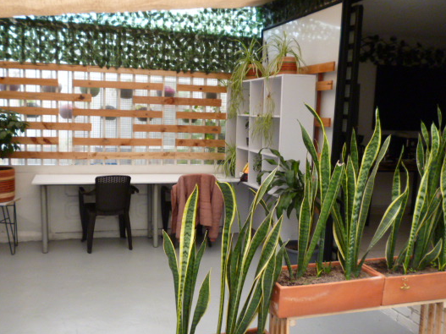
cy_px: 172
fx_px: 438
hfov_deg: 53.9
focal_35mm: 34
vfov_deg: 41.8
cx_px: 204
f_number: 3.1
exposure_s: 1/80
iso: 400
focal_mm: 5
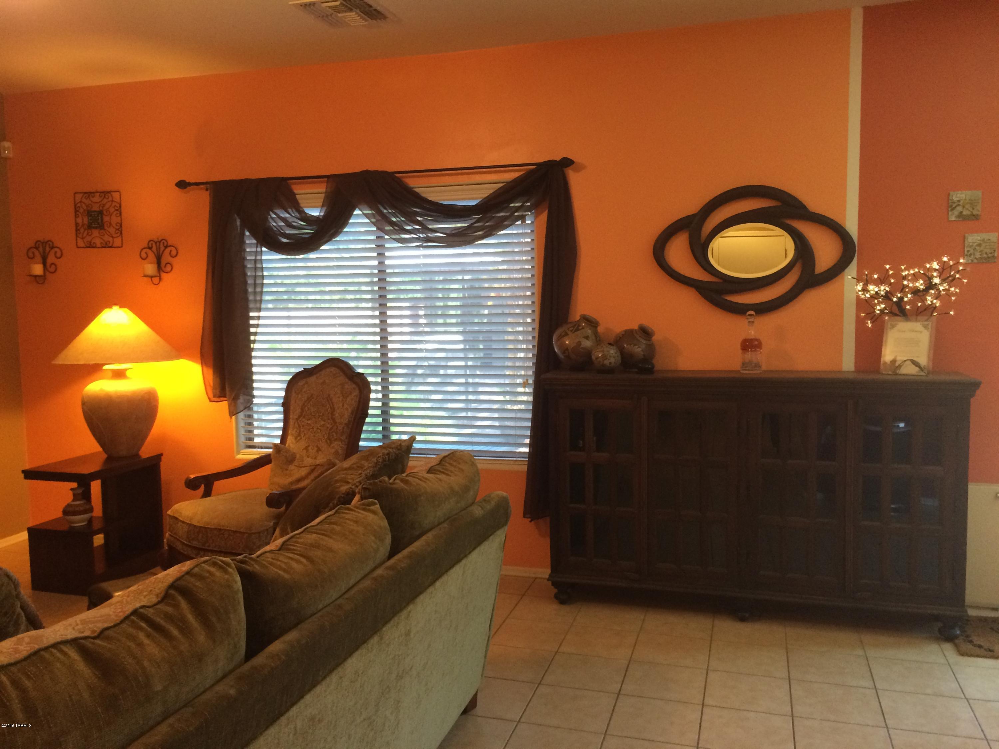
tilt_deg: -5.4
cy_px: 374
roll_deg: +1.5
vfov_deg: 48.2
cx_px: 500
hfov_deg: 61.7
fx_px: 837
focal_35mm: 29
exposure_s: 1/30
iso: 200
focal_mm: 4.15
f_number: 2.2
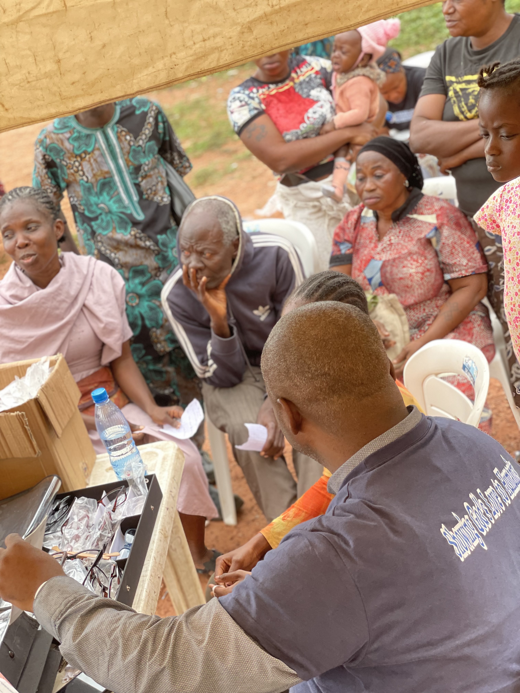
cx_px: 260
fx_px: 1042
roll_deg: +14.5
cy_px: 346
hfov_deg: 28.0
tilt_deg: -19.8
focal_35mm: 52
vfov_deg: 36.8
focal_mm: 6
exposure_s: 1/122
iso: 64
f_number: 2
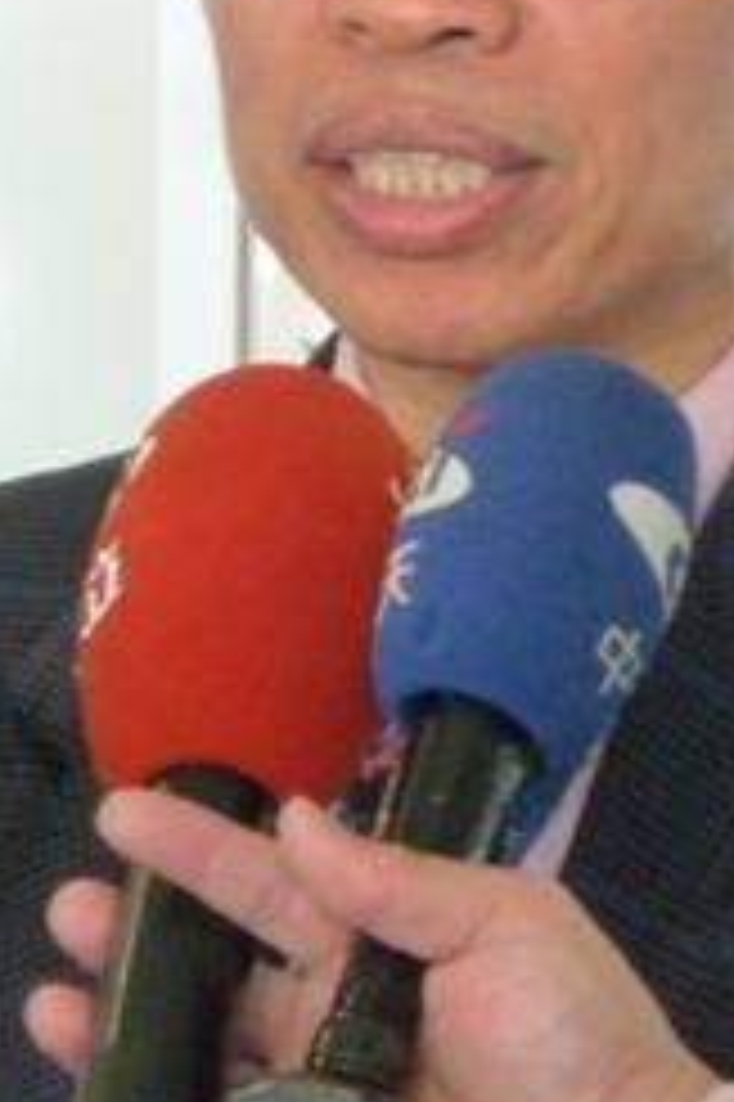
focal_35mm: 447
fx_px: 13689
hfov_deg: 3.1
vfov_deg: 4.6
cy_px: 49
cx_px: 516
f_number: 4.5
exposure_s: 1/60
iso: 800
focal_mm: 25.9
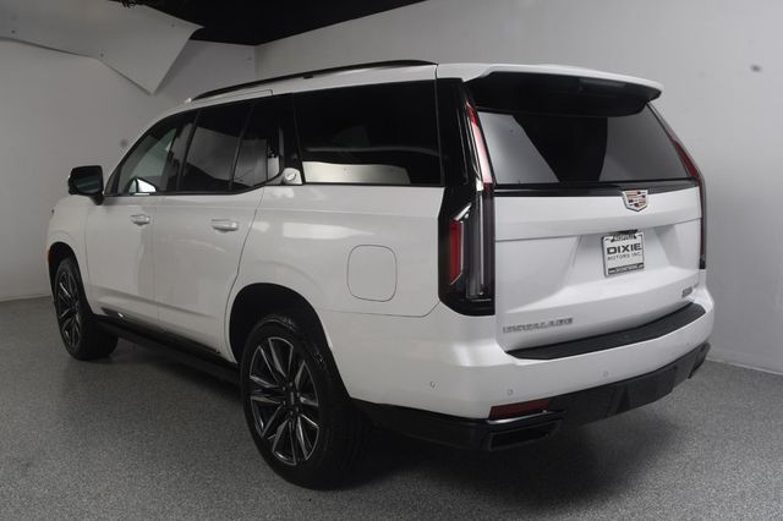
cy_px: 260
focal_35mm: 34
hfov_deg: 55.8
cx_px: 392
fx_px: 739
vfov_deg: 38.8
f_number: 13
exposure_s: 1/160
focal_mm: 23
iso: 100
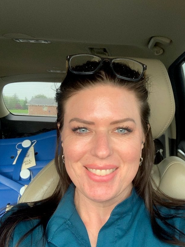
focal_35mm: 40
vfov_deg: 46.7
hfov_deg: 35.9
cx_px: 104
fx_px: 285
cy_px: 135
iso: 64
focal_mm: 2.87
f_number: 2.2
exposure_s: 1/114
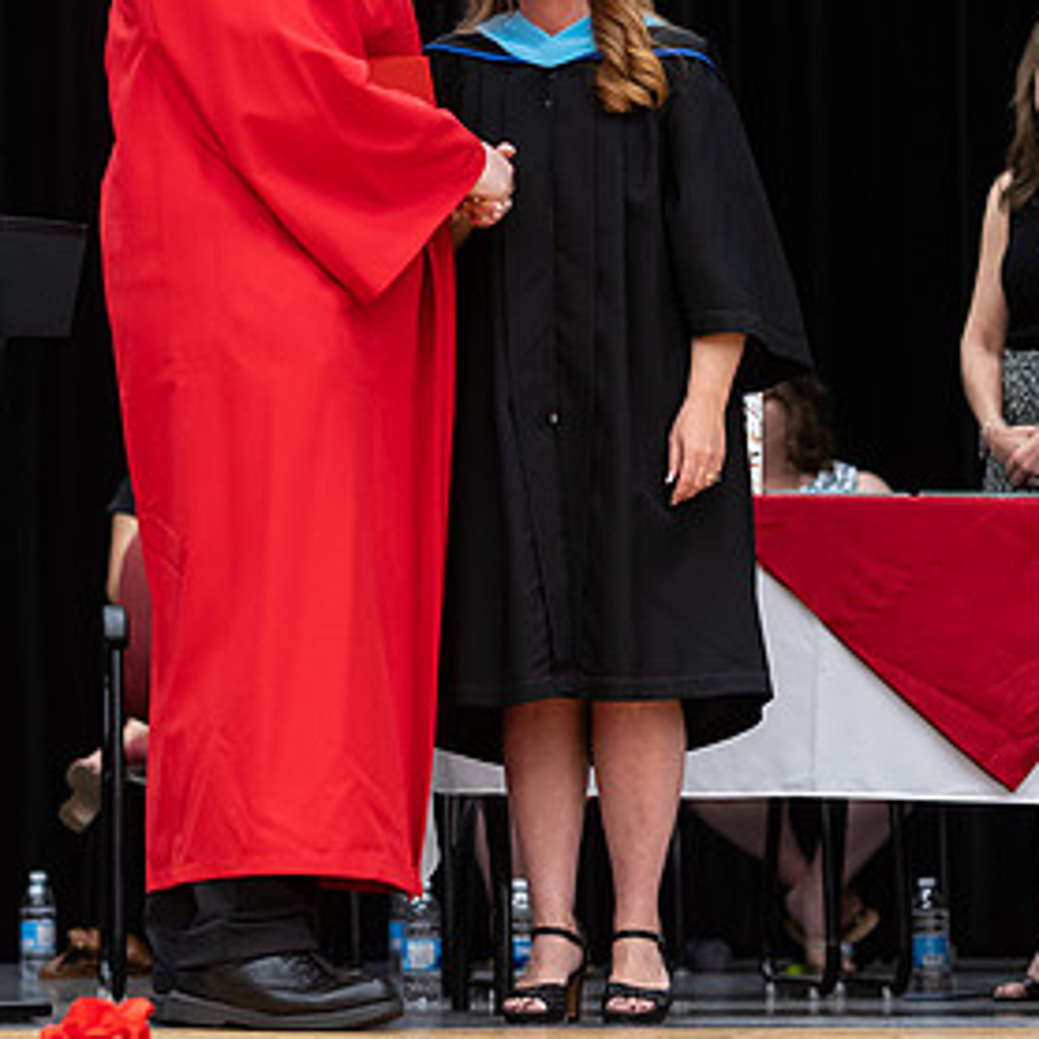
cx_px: 411
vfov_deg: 9.5
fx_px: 6248
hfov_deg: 9.5
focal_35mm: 184
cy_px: 396
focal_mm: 85
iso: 1000
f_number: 2.8
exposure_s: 1/200
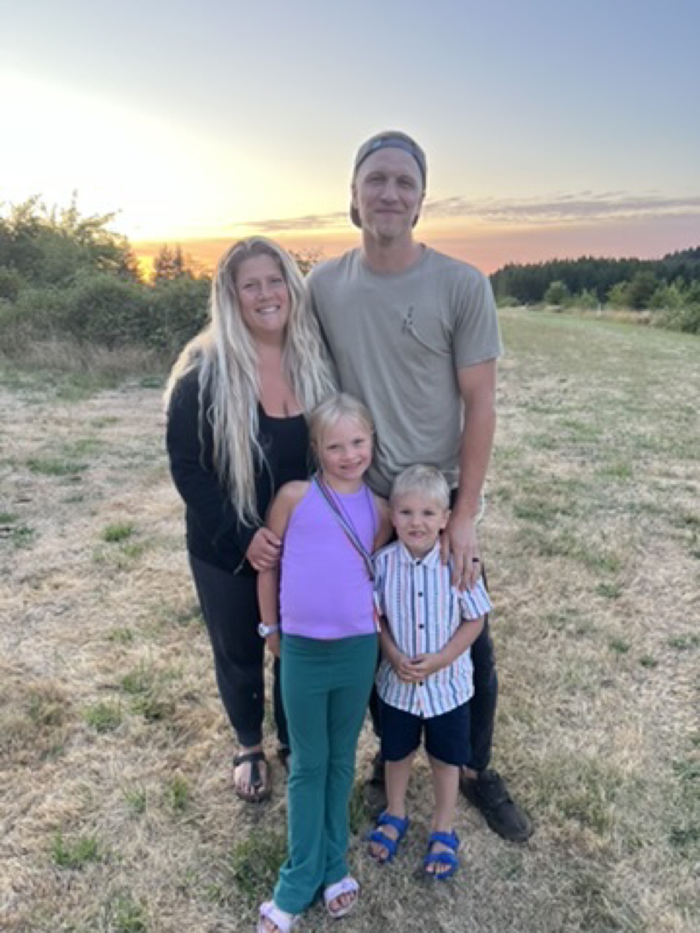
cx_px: 350
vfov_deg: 67.3
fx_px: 701
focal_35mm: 26
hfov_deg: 53.1
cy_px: 466
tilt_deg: -12.4
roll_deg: -0.1
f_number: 1.5
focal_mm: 5.7
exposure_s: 1/121
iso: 125
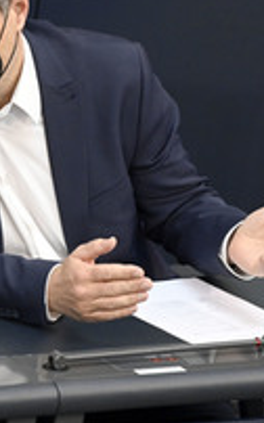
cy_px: 186
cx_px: -133
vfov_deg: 2.5
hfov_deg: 1.6
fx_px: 9707
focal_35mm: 842
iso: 8000
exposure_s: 1/320
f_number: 5.6
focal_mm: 370
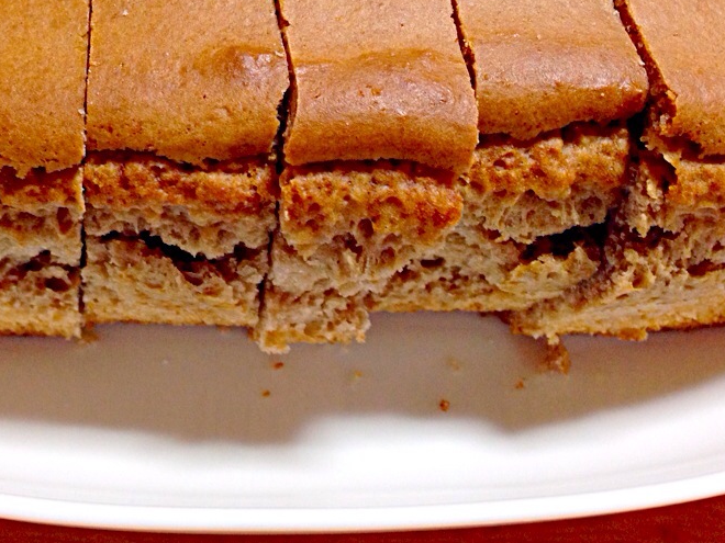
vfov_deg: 30.0
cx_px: 277
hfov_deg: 39.4
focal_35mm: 48
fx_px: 1005
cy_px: 163
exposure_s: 1/20
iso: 160
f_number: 2.4
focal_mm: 4.12
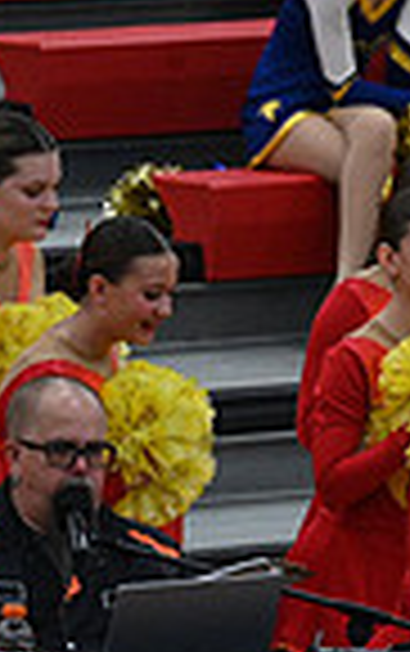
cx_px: 1167
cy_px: 470
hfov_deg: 1.9
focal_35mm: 692
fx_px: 12335
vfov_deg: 3.0
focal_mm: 170
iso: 4000
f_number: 4
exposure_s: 1/400
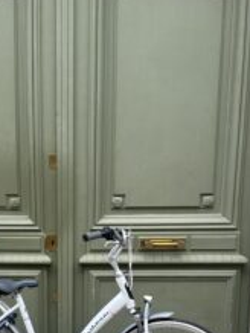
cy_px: 263
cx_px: 72
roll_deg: -2.0
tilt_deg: -6.8
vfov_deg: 41.2
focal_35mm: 44
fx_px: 423
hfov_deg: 32.5
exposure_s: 1/910
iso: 80
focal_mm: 6.86
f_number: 1.78
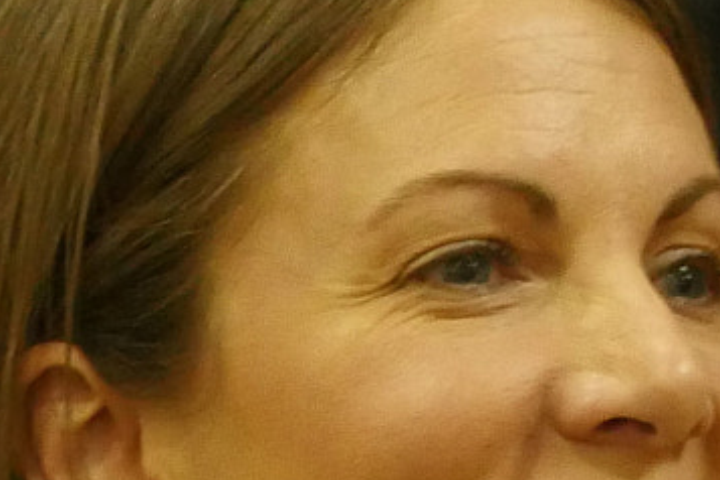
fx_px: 20678
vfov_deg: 1.3
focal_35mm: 1034
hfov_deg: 2.0
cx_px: 668
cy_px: 764
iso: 3200
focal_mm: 111
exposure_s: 1/125
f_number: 5.2
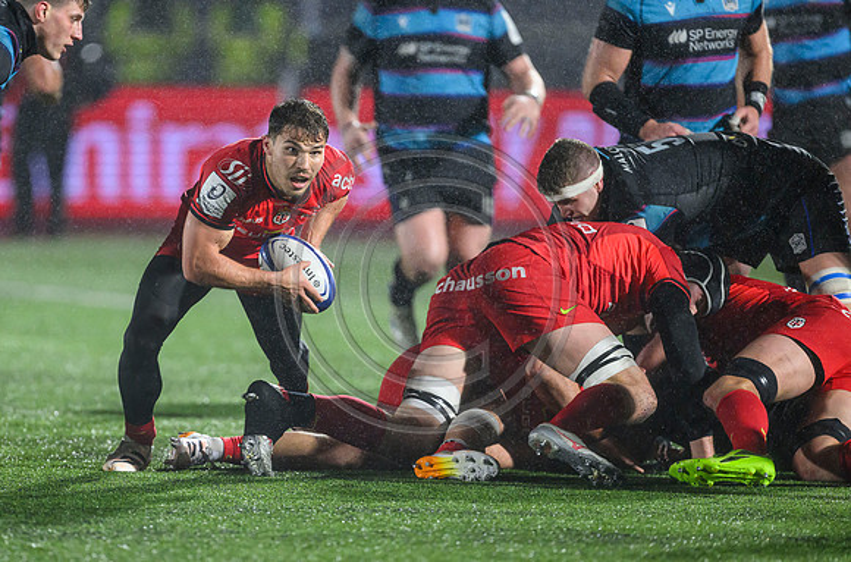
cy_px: 364
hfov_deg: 4.0
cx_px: 306
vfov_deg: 2.7
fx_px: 12121
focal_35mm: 514
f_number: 3.2
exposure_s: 1/1600
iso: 4000
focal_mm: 400
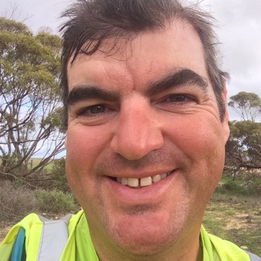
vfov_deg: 44.8
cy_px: 115
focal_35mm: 37
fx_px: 316
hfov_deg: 44.9
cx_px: 131
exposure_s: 1/427
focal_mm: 2.15
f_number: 2.4
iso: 50
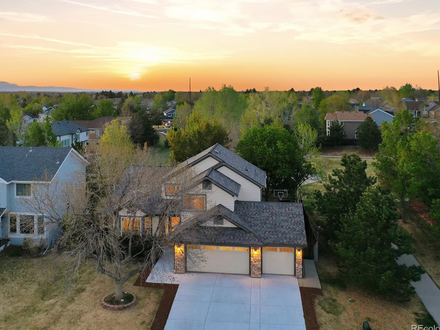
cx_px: 209
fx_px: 394
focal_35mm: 31
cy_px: 166
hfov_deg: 58.3
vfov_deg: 45.4
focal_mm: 10.3
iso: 100
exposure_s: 1/25
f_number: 2.8
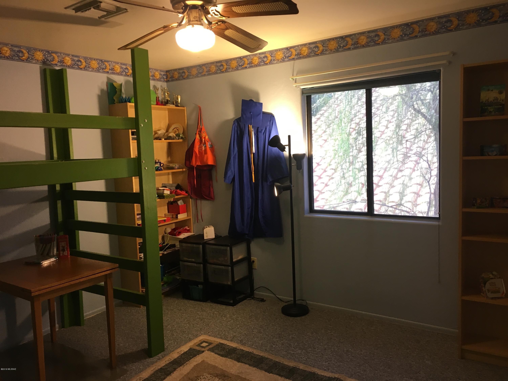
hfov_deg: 61.7
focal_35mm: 29
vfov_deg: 48.2
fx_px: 426
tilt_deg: -5.6
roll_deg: +2.5
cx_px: 254
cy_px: 190
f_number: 2.2
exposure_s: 1/30
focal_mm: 4.15
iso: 80
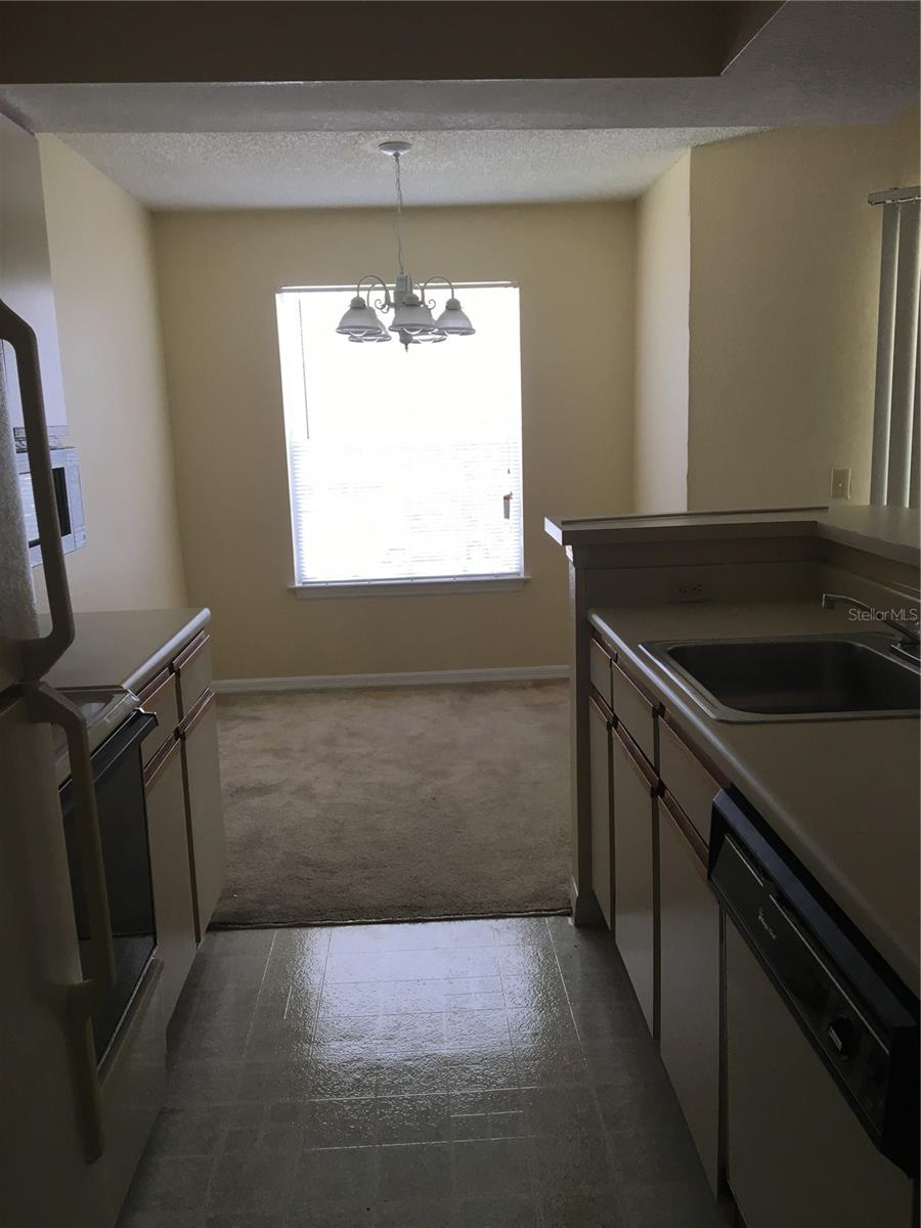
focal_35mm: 29
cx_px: 460
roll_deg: +2.7
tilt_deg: -11.7
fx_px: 1029
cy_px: 614
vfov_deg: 61.7
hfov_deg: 48.2
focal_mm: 4.15
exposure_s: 1/40
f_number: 2.2
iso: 25
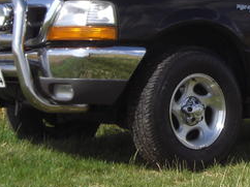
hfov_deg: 17.5
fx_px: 794
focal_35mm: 110
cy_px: 51
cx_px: 243
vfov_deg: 13.4
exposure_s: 1/160
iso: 64
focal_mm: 6.2
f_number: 8
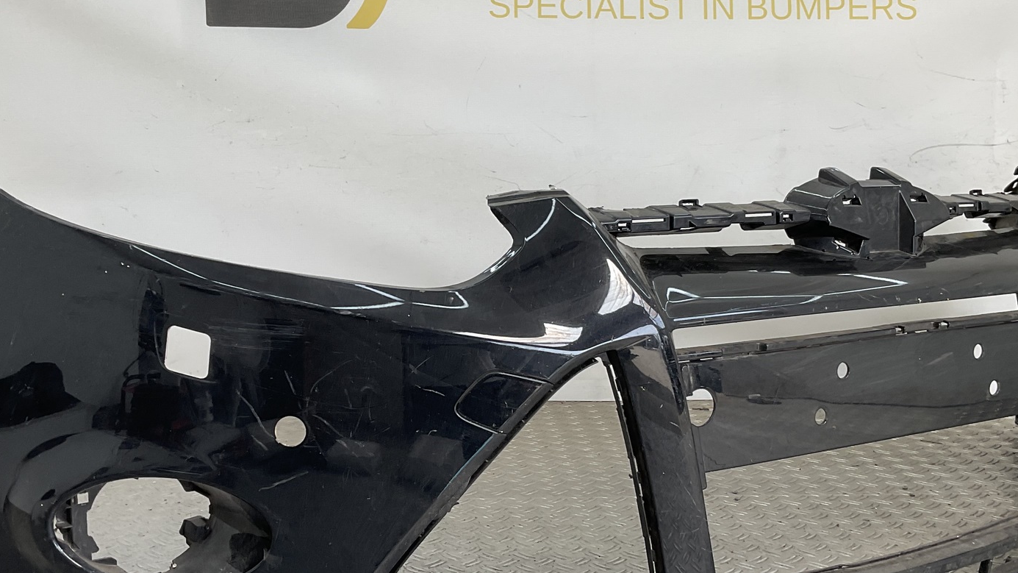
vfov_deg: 26.0
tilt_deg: -8.0
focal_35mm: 46
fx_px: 1242
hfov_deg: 44.6
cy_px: 313
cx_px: 526
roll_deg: -1.1
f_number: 1.8
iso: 16
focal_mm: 3
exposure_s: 1/184
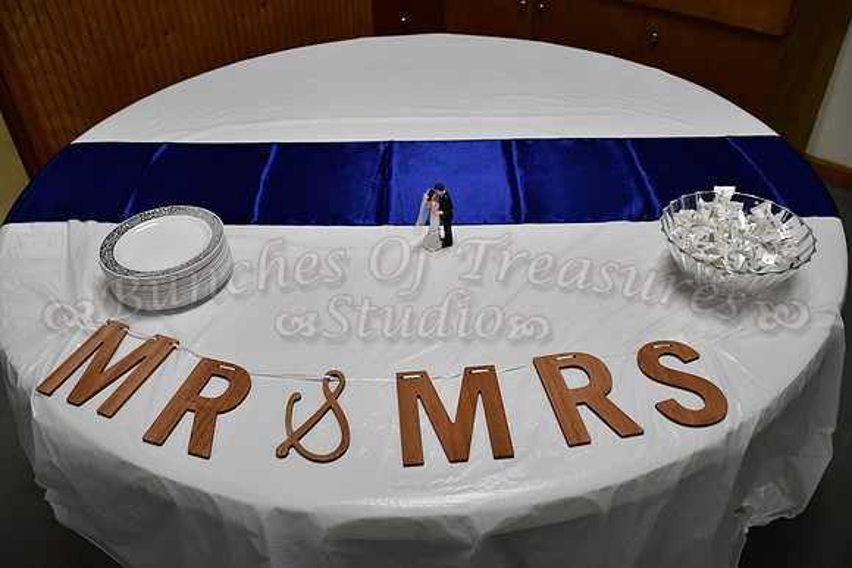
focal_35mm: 30
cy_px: 284
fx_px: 710
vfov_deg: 43.6
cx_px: 426
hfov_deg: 61.9
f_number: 3.5
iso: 3200
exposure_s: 1/640
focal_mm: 20
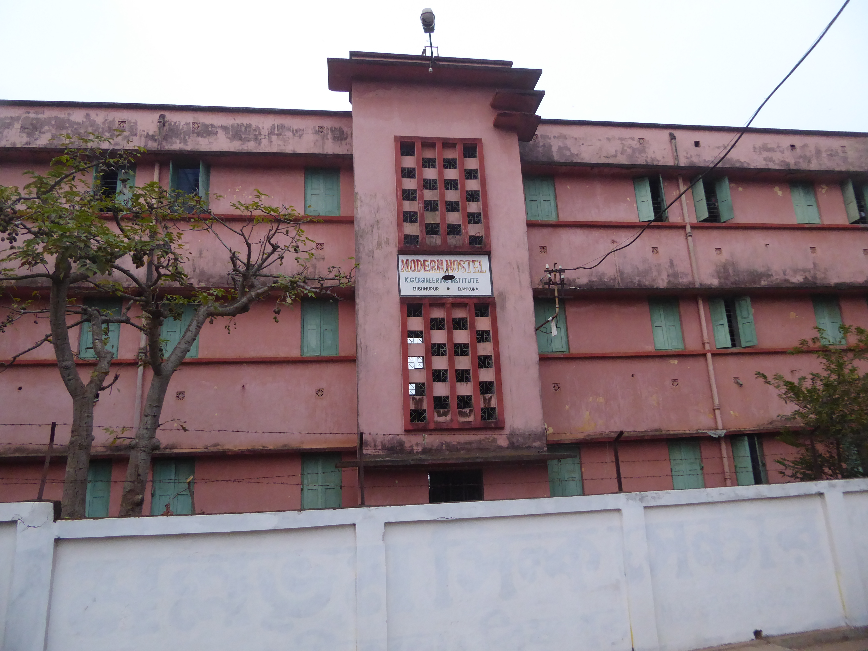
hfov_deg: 69.4
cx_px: 434
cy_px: 326
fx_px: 627
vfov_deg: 54.9
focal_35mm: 25
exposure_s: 1/60
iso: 400
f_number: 3.3
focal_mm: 4.3
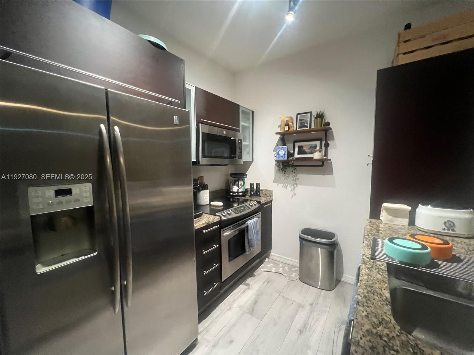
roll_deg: +1.3
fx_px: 178
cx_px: 237
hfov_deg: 106.2
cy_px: 178
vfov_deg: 89.9
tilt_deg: -3.5
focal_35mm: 13
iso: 800
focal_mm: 1.57
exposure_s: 1/60
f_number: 1.8
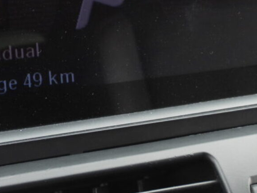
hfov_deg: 17.3
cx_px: 145
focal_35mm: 114
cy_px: -10
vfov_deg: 12.8
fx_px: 846
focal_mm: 7.4
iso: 100
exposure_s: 1/60
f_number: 3.2
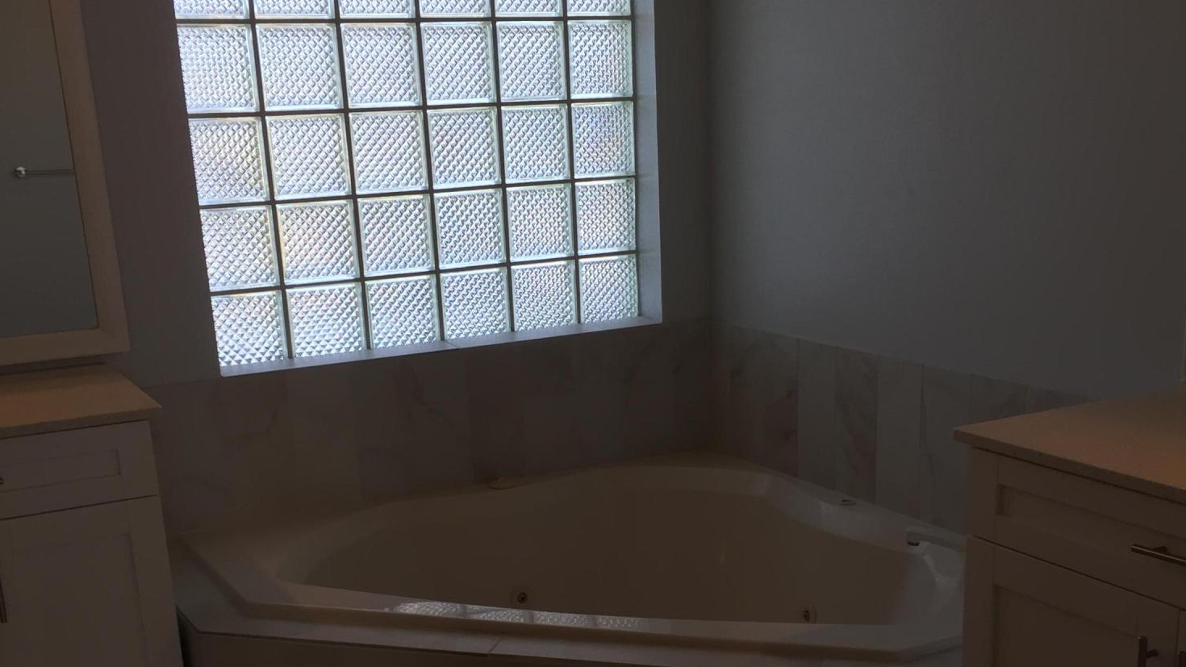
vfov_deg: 27.1
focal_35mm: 43
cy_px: 540
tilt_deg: -17.8
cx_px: 596
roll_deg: +2.9
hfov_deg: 47.4
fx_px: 1352
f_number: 2.2
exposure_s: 1/120
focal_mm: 4.15
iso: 40
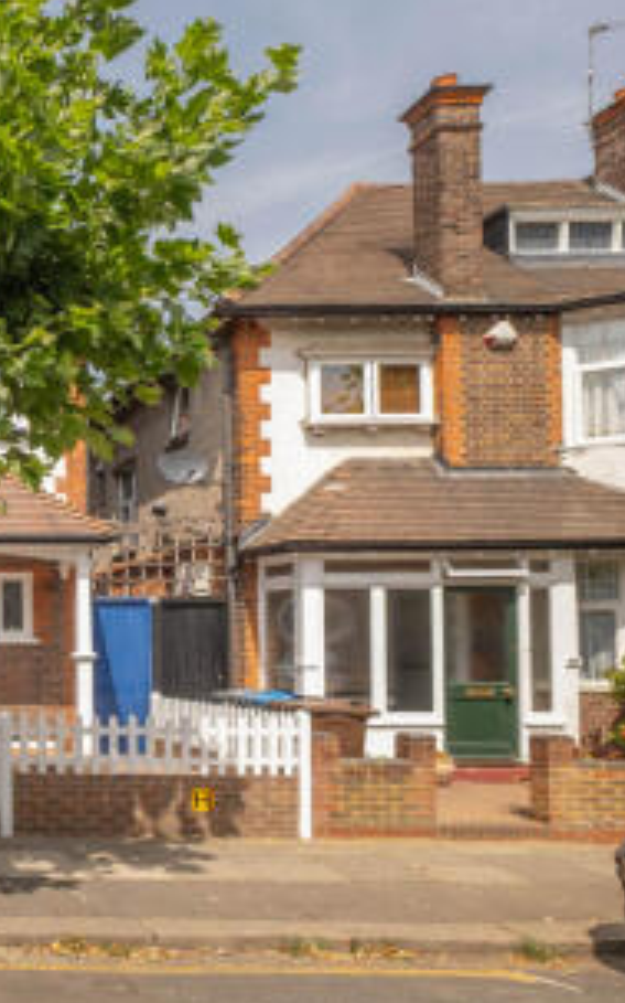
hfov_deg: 37.7
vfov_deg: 74.8
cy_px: 488
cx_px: -132
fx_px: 655
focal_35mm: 24
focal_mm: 10
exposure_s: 1/400
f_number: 5.6
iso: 250
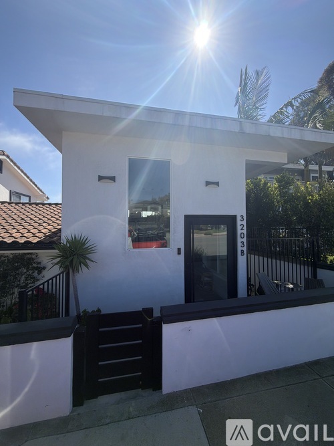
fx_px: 180
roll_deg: -0.2
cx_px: 167
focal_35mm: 14
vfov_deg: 102.1
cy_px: 223
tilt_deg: +1.1
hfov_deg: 85.7
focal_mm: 2.22
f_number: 2.2
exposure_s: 1/1235
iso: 32
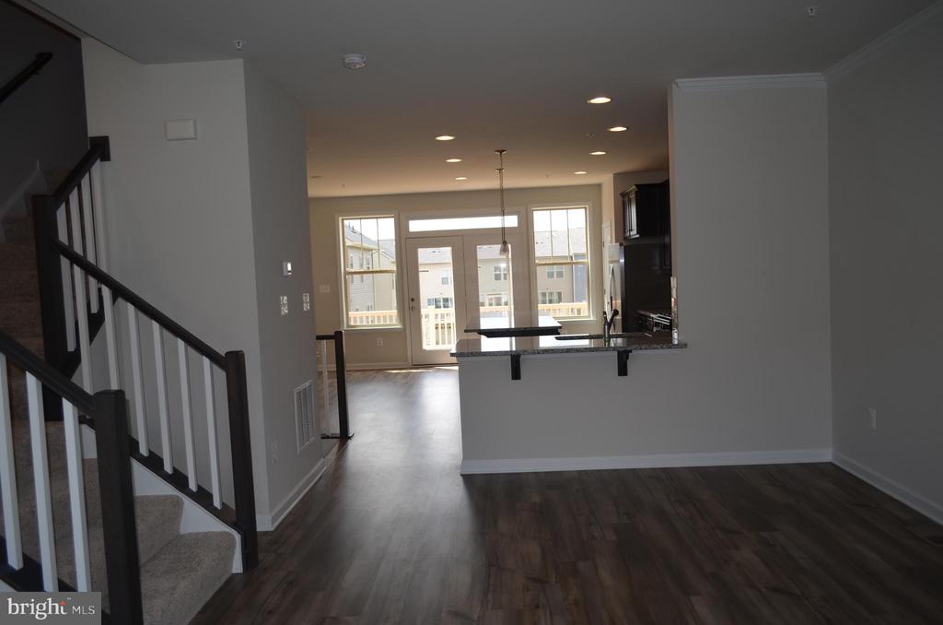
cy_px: 312
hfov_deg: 67.5
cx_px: 472
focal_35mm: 27
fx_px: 706
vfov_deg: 47.7
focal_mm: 18
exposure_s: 1/200
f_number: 3.5
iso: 125
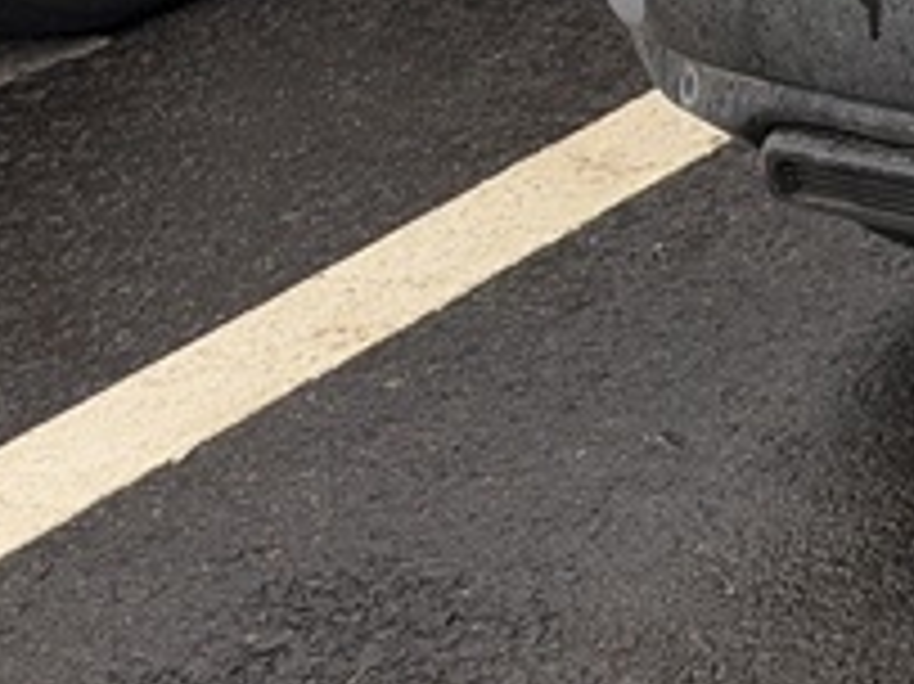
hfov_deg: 9.4
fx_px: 4486
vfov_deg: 8.2
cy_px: -814
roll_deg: -0.4
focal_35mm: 170
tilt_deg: -12.0
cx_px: 2643
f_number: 1.8
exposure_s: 1/481
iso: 64
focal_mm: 6.93
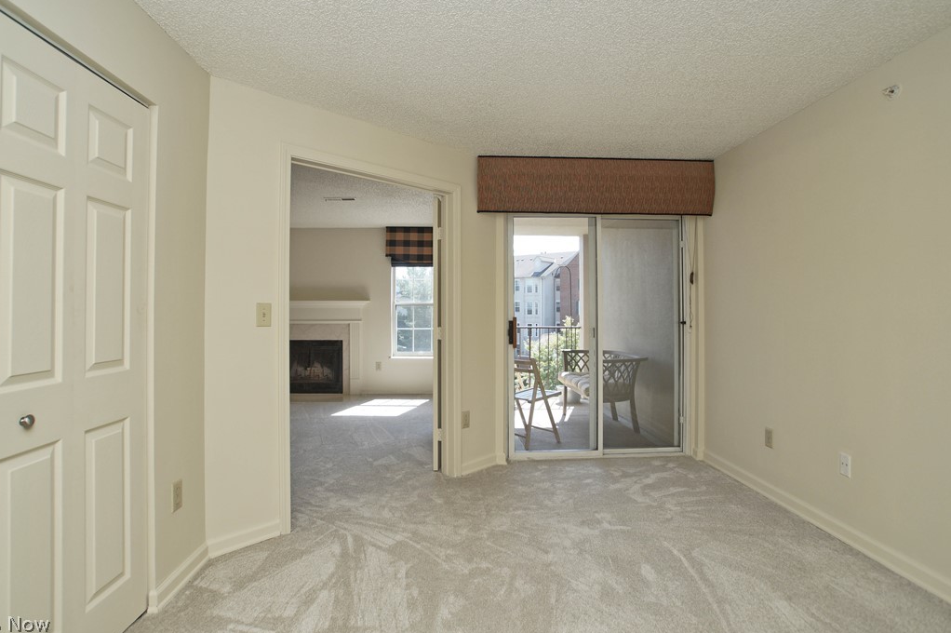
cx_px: 461
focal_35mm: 18
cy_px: 303
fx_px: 463
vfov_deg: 68.7
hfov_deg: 91.5
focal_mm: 11
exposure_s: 1/160
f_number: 4.5
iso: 160
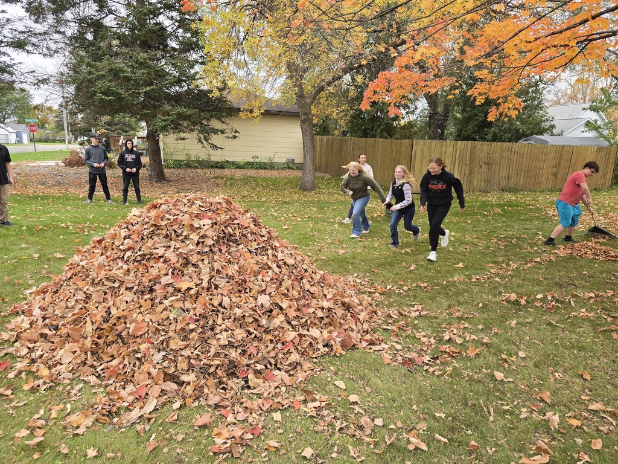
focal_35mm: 23
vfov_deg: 58.9
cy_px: 232
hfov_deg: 73.9
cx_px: 309
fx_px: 411
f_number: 1.7
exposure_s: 1/180
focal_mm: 6.3
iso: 50
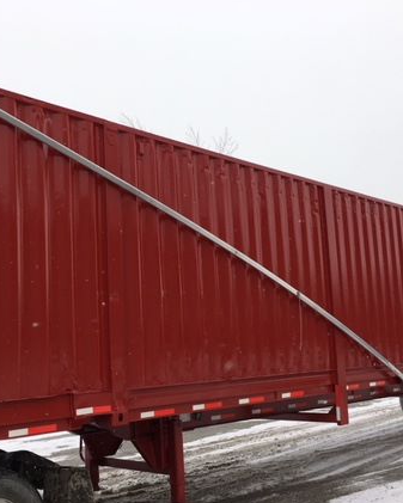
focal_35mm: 43
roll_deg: +2.1
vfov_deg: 42.8
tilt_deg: +6.4
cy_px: 280
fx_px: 641
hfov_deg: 34.9
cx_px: 175
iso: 25
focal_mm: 4.15
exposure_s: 1/625
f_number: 2.2
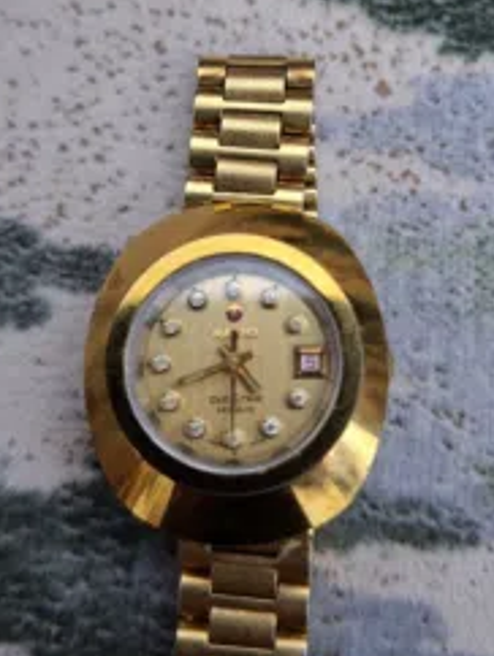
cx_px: 252
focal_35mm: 38
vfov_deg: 48.1
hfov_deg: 37.8
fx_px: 722
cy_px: 214
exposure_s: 1/25
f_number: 1.8
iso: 400
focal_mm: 5.54
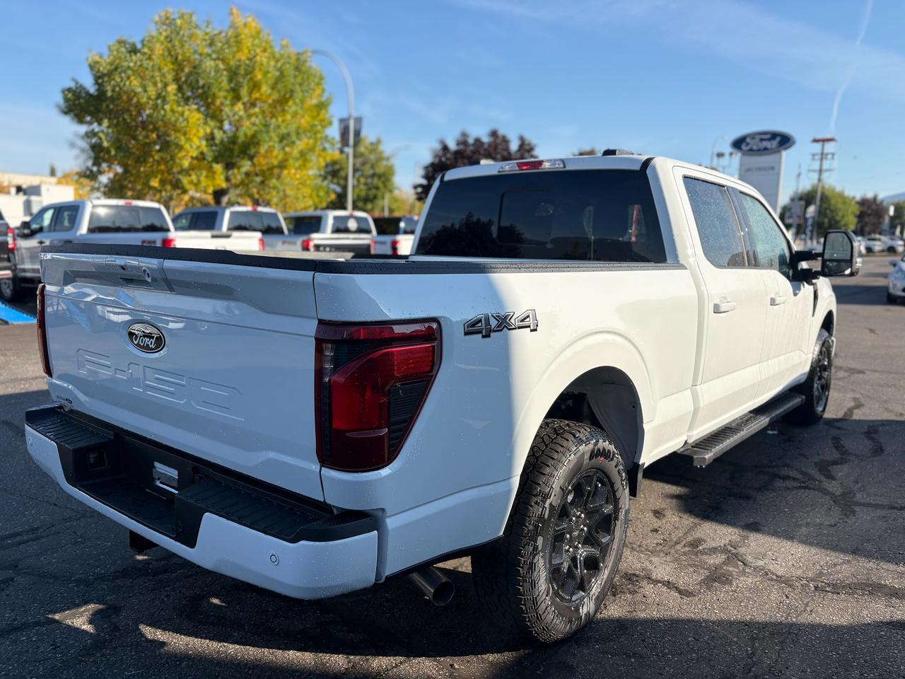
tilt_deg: -6.6
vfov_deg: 53.1
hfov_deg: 67.3
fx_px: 680
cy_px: 340
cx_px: 452
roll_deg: -1.9
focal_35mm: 26
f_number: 1.6
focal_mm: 5.96
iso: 50
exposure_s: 1/2538
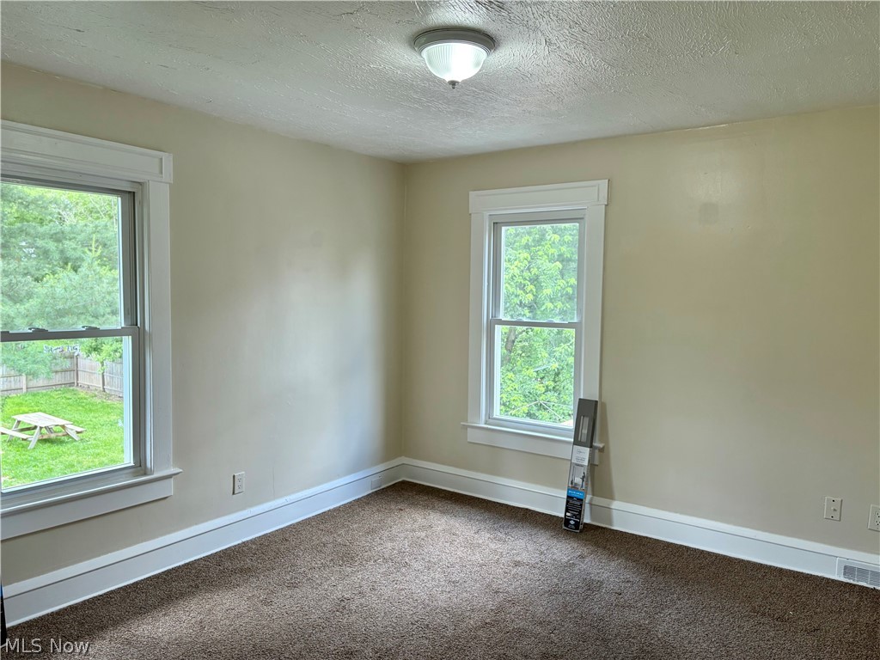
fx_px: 661
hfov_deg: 67.3
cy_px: 330
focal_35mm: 26
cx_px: 440
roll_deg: -1.0
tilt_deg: -3.1
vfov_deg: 53.1
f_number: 1.6
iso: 100
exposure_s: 1/120
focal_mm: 5.96
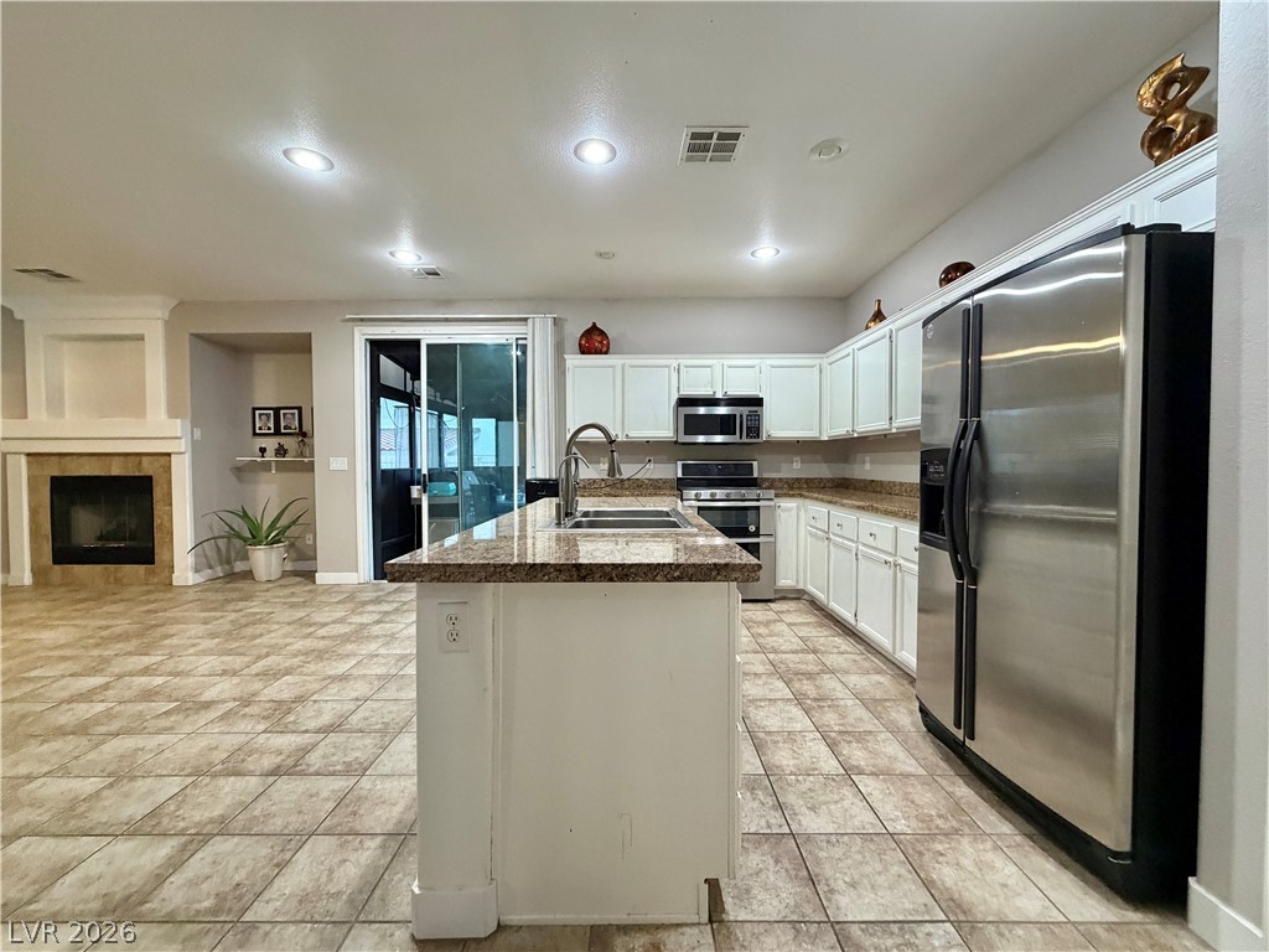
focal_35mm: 14
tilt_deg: -2.4
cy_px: 476
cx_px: 634
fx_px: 513
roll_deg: -0.3
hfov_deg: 102.1
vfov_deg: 85.7
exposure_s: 1/60
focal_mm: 2.22
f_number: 2.2
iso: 500
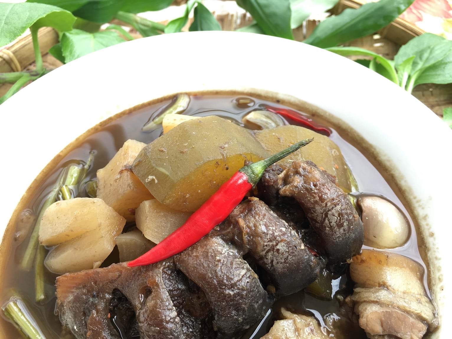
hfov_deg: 61.7
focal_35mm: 29
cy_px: 170
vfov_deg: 48.2
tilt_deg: -53.3
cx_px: 226
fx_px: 379
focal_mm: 4.15
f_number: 2.2
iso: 32
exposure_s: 1/100
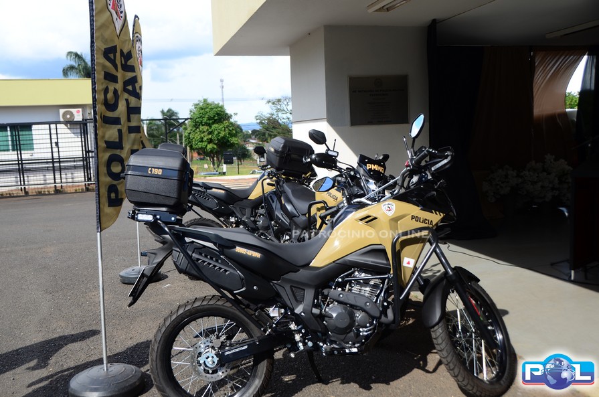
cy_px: 198
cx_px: 300
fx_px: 548
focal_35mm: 33
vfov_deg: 39.8
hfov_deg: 57.3
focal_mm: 22
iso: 160
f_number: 5
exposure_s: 1/400
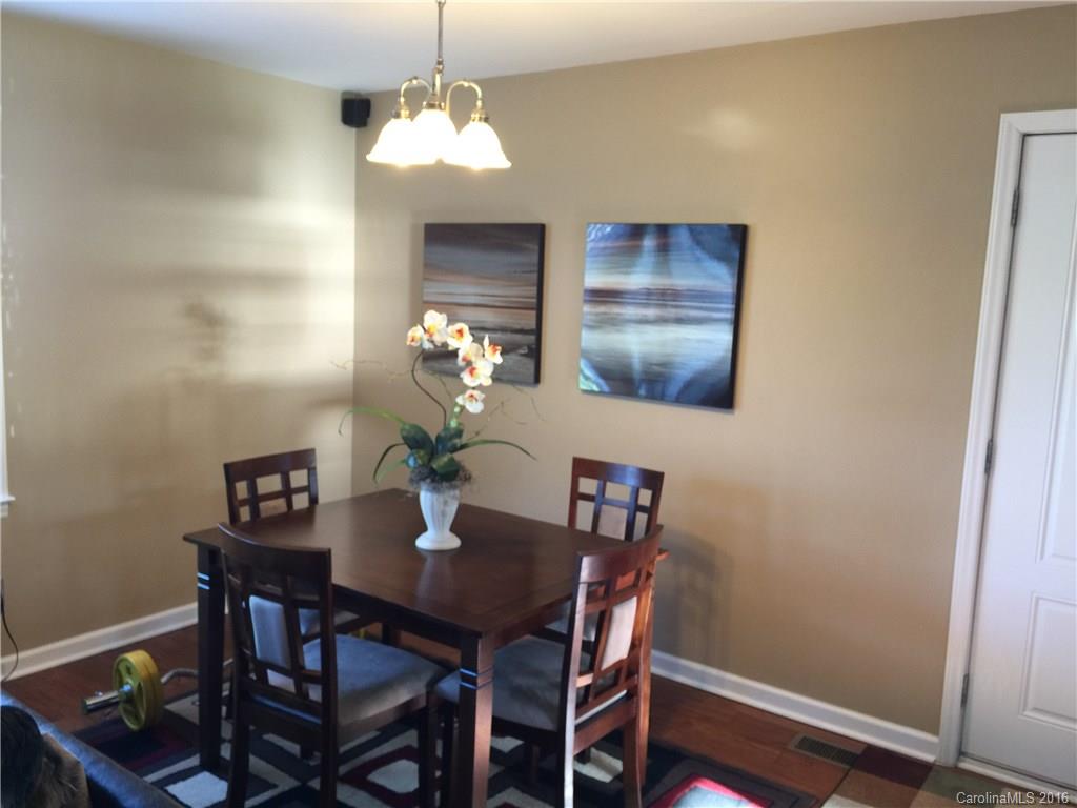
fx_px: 902
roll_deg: -1.1
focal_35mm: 29
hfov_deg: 61.7
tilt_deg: -7.2
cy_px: 404
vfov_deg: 48.2
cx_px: 538
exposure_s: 1/15
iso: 40
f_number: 2.2
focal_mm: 4.15
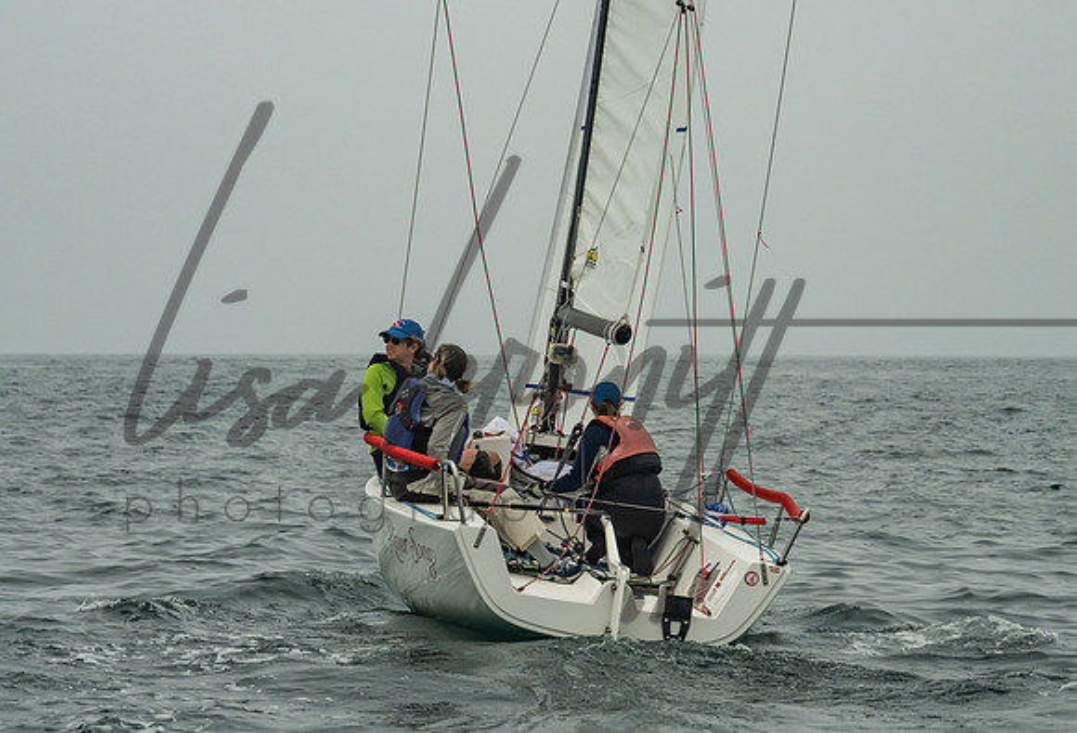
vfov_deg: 7.7
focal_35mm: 180
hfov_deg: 11.3
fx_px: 5431
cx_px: 568
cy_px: 337
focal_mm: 125
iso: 800
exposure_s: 1/2500
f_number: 9
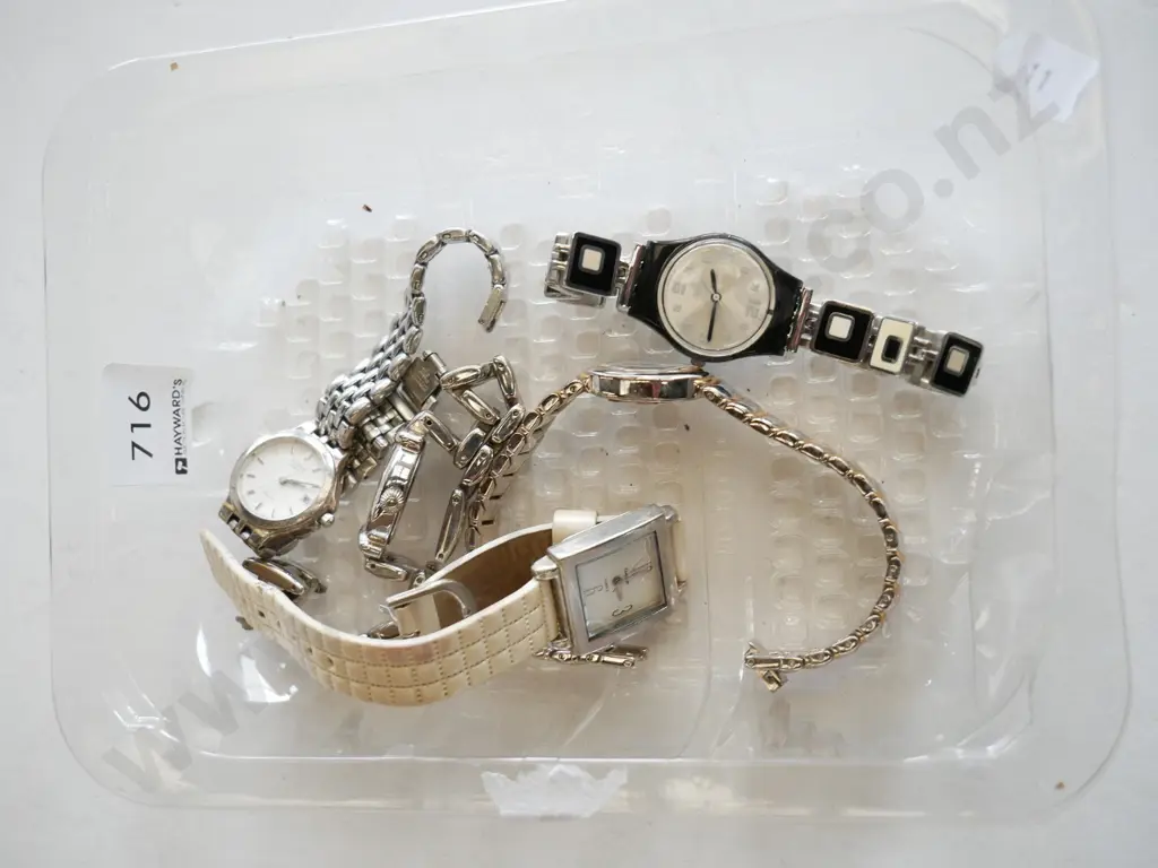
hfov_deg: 46.8
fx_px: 1338
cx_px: 579
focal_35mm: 40
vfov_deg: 36.0
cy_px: 434
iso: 800
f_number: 4.1
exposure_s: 1/60
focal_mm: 20
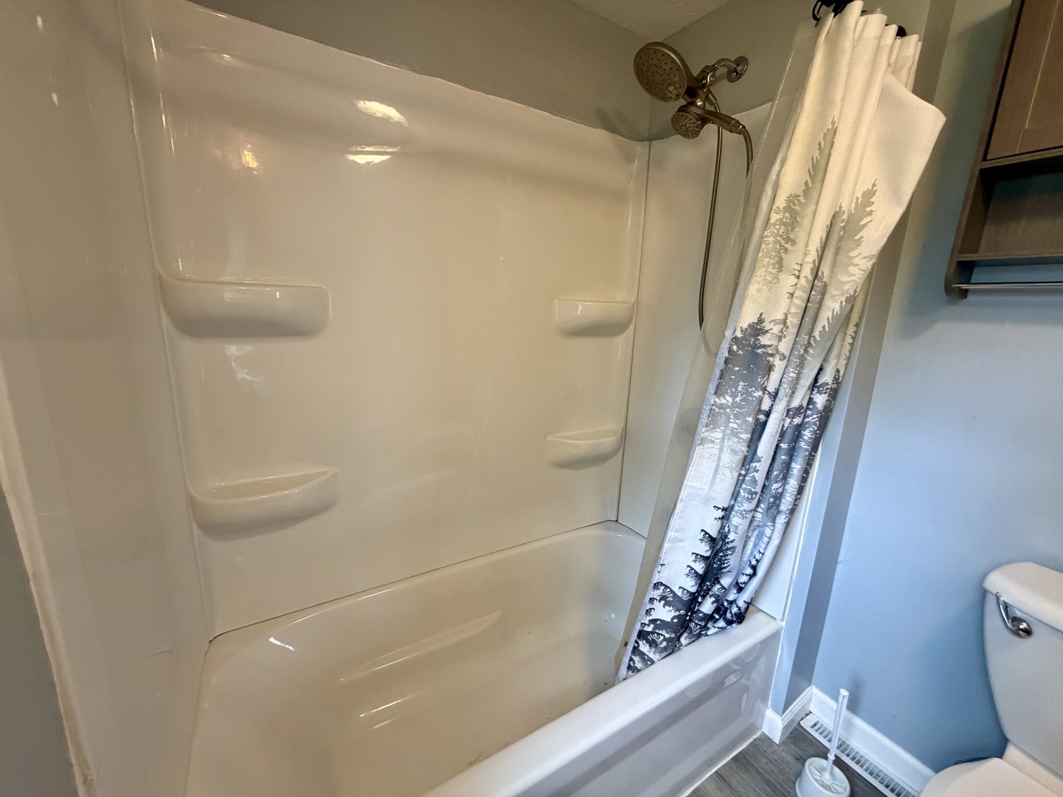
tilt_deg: -12.3
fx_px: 430
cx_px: 532
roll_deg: -1.8
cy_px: 398
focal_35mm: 14
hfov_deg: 102.1
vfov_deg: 85.7
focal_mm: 2.22
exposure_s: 1/120
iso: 320
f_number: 2.2
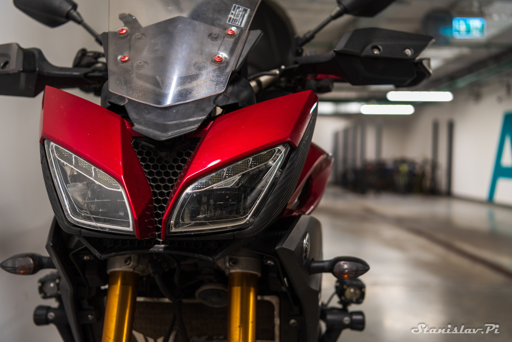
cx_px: 256
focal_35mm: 38
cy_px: 171
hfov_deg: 50.7
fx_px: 541
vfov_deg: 35.1
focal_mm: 38
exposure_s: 1/50
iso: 500
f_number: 3.2
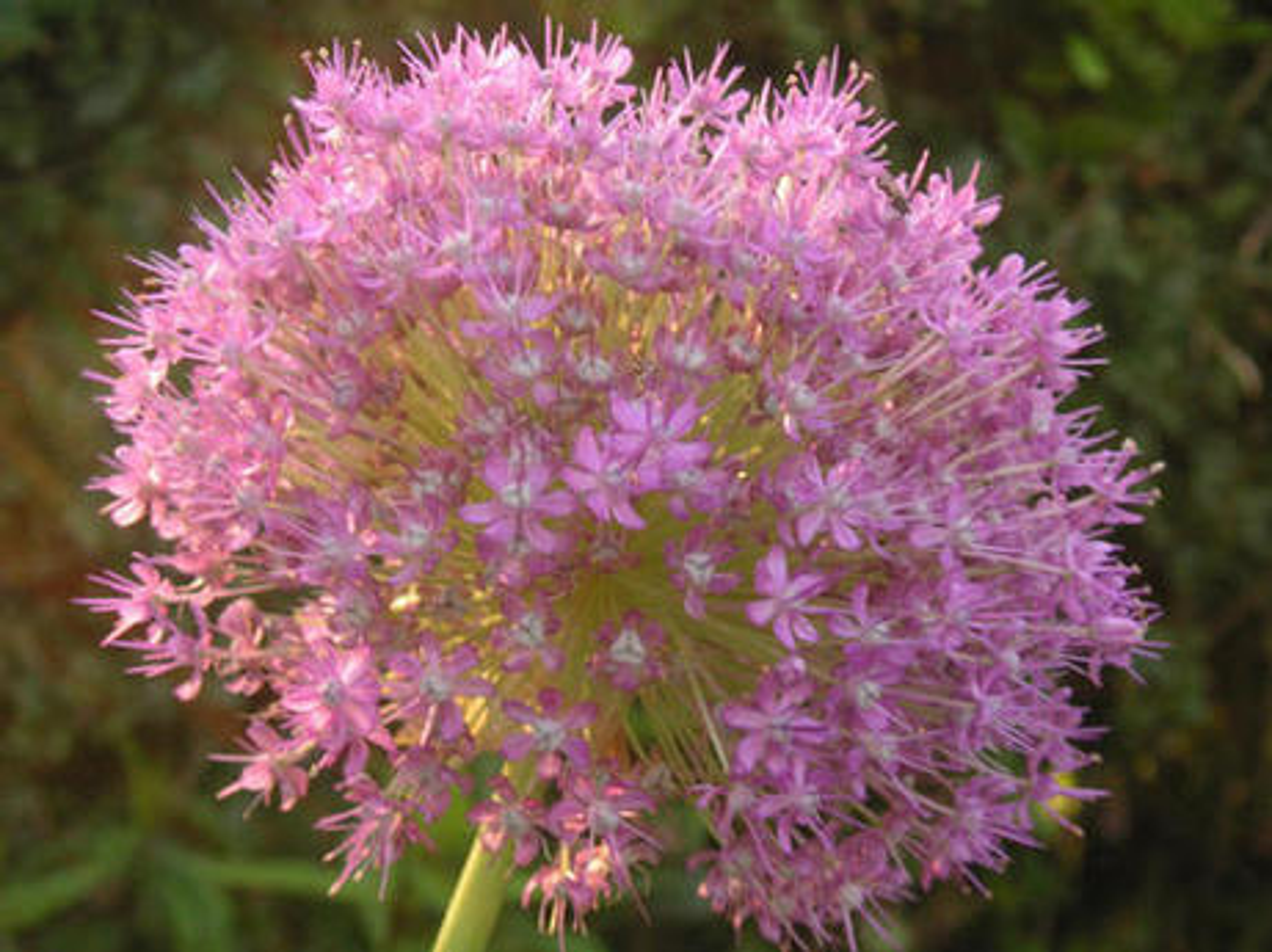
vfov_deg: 16.8
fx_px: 3231
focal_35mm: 88
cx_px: 636
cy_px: 476
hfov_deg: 22.3
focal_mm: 14.6
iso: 50
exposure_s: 1/90
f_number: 4.7
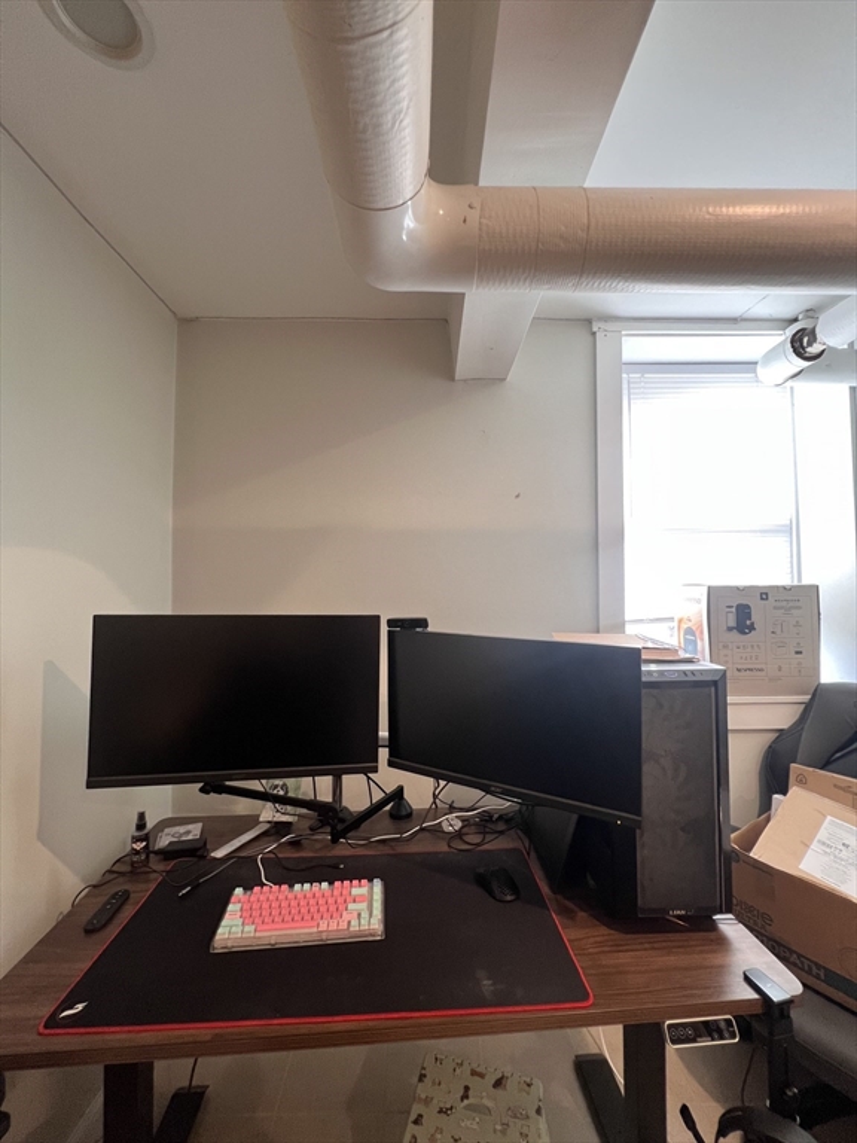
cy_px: 572
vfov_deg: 106.2
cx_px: 428
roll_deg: +0.2
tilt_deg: +2.2
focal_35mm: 13
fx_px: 429
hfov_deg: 89.9
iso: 160
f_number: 1.8
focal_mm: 1.57
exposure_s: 1/60
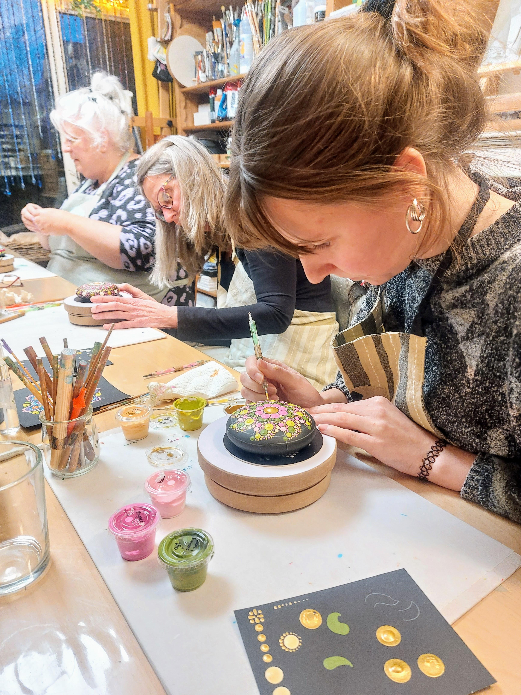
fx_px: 502
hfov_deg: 54.9
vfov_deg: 69.4
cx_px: 260
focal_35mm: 25
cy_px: 348
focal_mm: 5.23
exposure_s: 1/33
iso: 400
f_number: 1.8
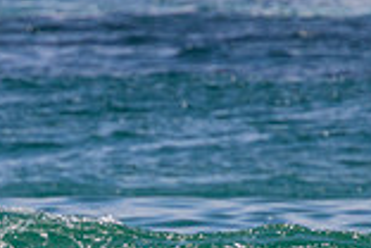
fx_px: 30554
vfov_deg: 0.5
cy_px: 397
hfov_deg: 0.7
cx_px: 64
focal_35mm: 2965
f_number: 11
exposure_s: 1/2000
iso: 1100
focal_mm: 800
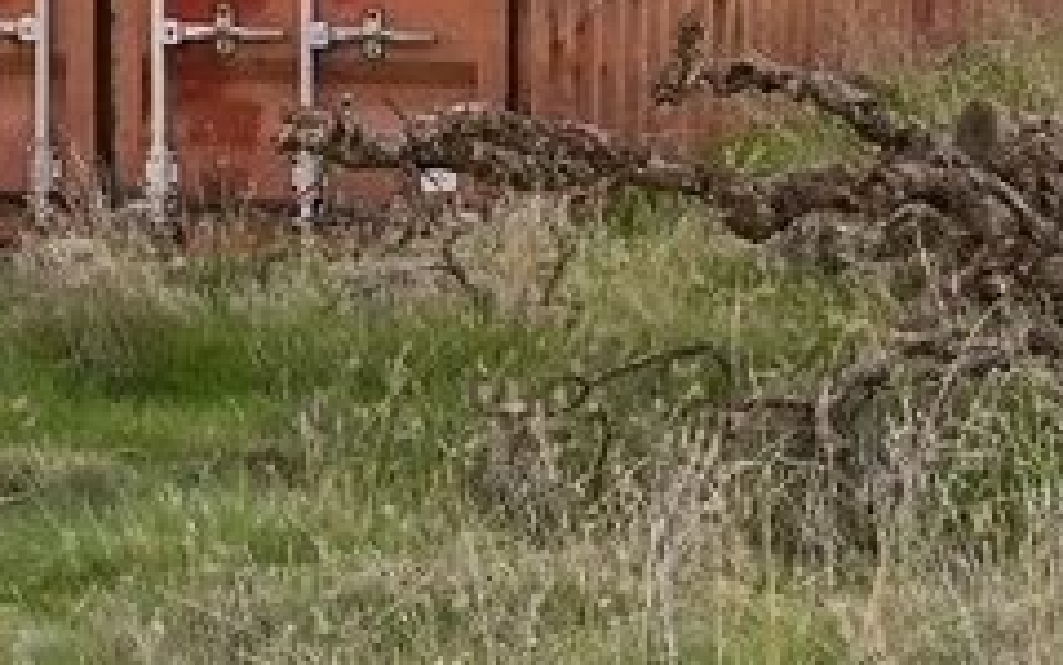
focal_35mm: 153
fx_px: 4432
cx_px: -137
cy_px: -315
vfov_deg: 8.4
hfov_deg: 13.4
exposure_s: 1/80
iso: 1600
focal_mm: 30
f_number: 9
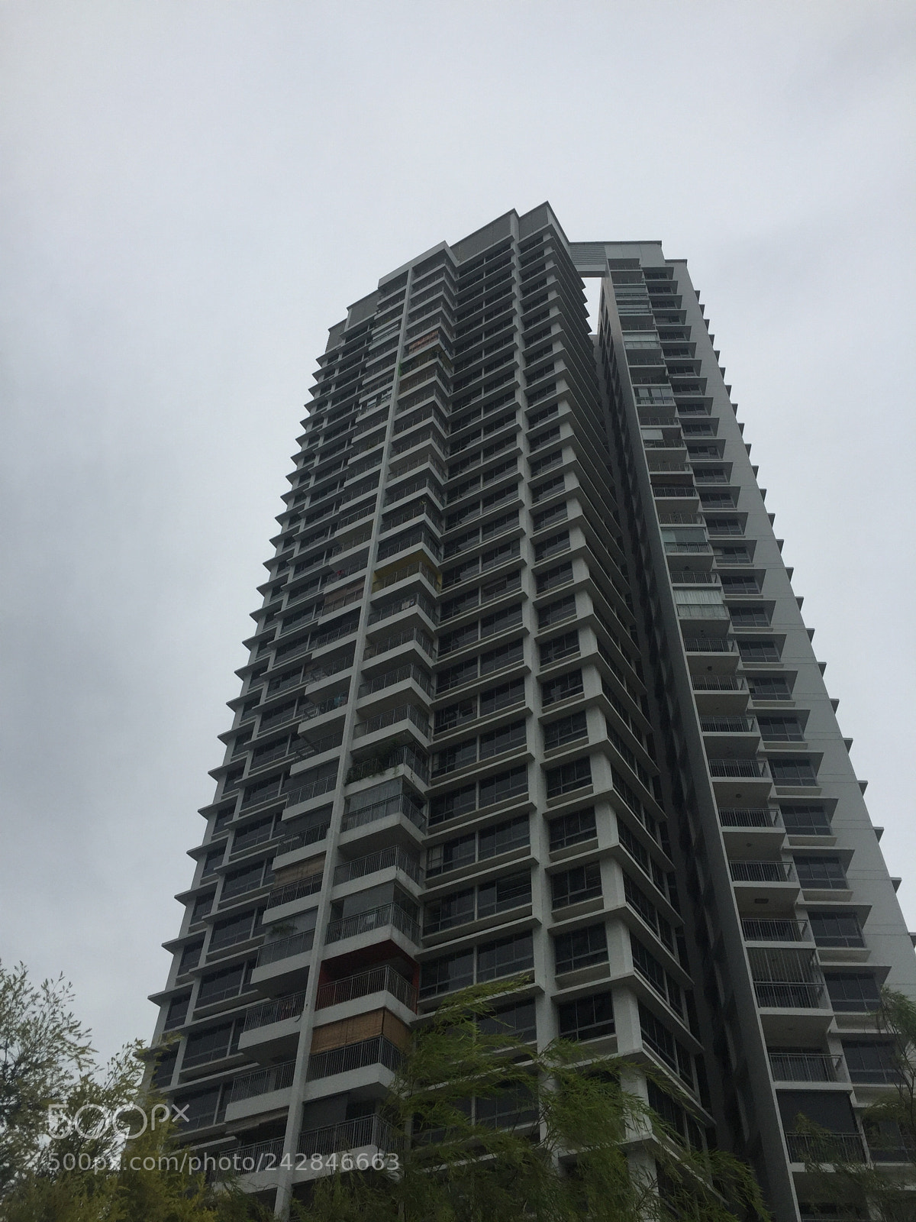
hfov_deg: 48.2
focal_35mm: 29
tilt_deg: +49.1
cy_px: 611
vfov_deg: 61.7
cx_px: 458
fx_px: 1023
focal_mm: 4.15
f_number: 2.2
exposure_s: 1/3968
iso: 32
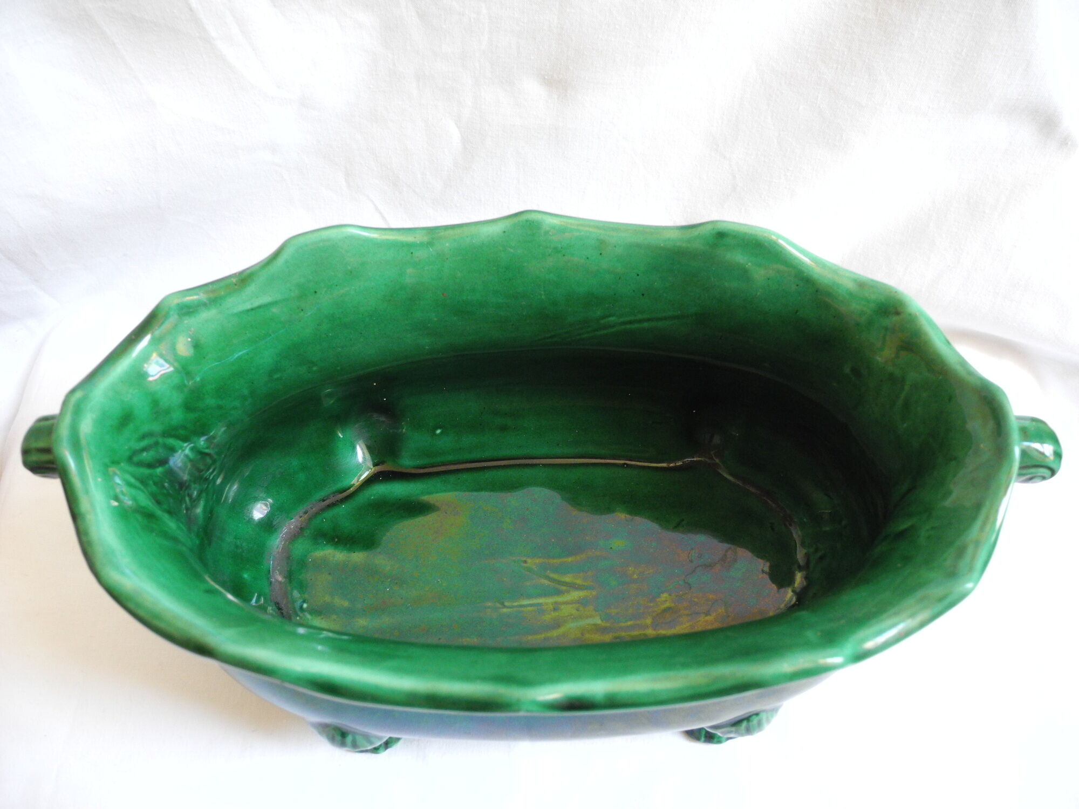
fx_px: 873
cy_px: 404
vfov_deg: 49.7
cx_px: 540
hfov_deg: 63.4
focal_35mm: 28
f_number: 2.8
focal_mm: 6
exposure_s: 1/32.8
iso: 400
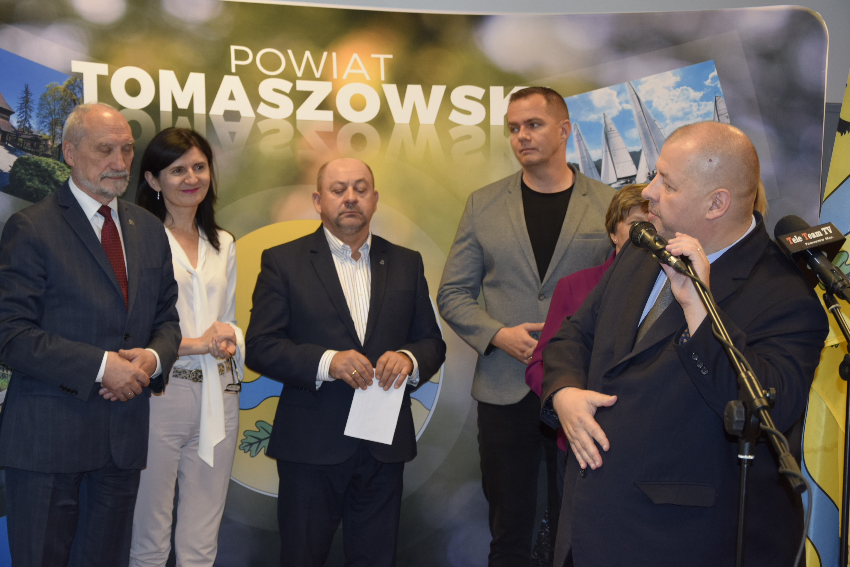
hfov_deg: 29.9
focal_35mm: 68
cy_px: 284
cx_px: 425
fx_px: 1594
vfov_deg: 20.2
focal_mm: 45
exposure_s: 1/60
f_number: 4.8
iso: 1000
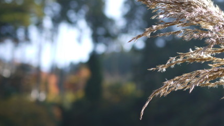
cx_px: 151
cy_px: 63
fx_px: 487
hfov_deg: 25.8
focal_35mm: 82
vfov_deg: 14.7
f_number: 2
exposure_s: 1/1000
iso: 100
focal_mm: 20
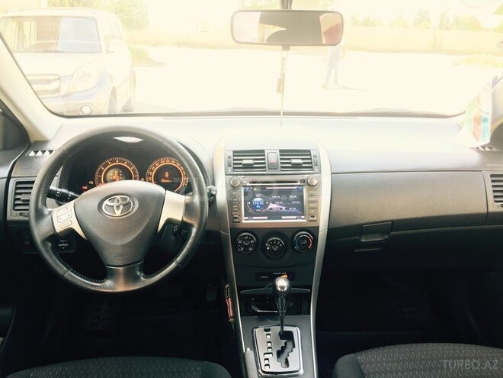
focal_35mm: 29
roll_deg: -2.9
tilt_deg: -22.0
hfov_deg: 61.7
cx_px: 252
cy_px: 189
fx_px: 421
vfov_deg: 48.2
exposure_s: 1/50
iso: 40
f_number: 2.2
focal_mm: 4.15
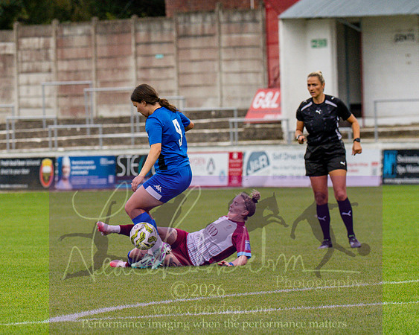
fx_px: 5036
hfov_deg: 4.8
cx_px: 94
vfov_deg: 3.8
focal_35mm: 406
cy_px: 166
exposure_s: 1/2000
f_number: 4
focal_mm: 135
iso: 640
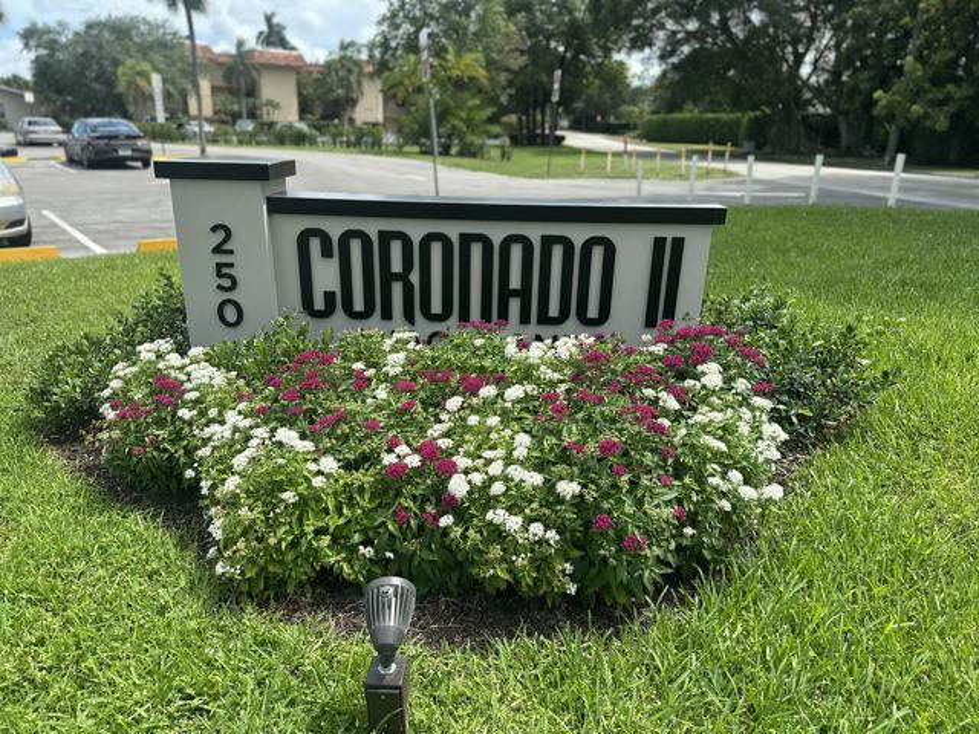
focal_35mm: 24
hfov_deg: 71.6
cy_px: 367
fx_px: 679
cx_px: 490
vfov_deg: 56.8
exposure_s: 1/1721
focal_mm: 6.86
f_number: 1.78
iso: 80
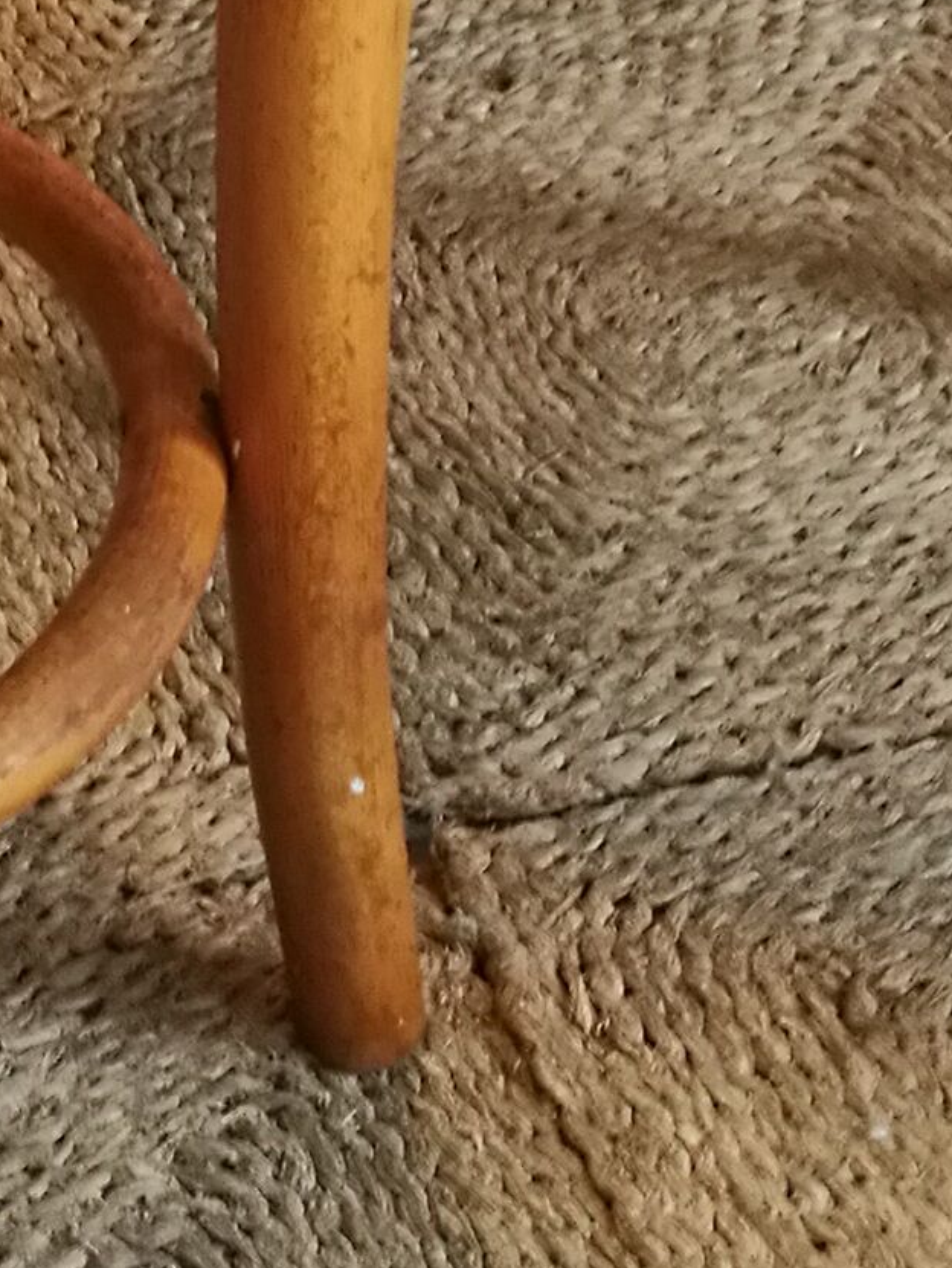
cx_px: -119
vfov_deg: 18.0
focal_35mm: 106
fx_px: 3884
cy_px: -66
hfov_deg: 13.7
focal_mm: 4.5
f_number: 2.2
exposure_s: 1/30
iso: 400
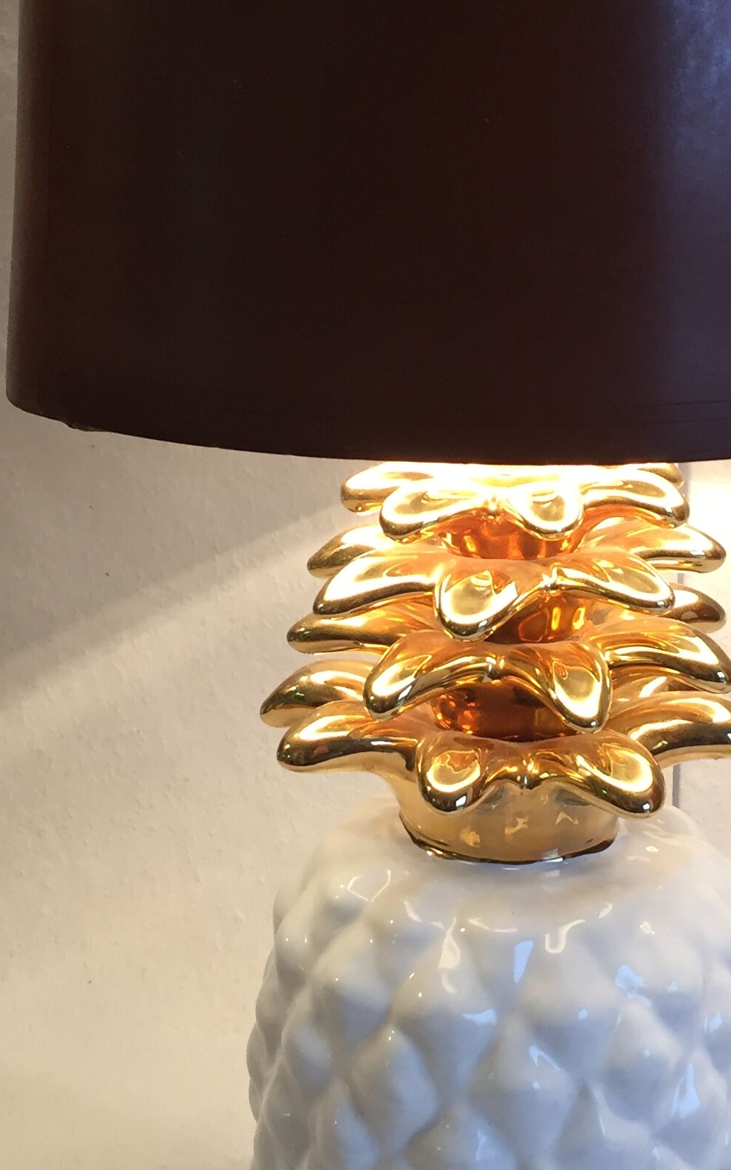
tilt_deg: -13.7
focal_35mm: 63
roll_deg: +0.3
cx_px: 508
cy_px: 484
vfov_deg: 32.4
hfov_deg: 20.5
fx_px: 2009
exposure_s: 1/33
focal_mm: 4.15
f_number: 2.2
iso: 32
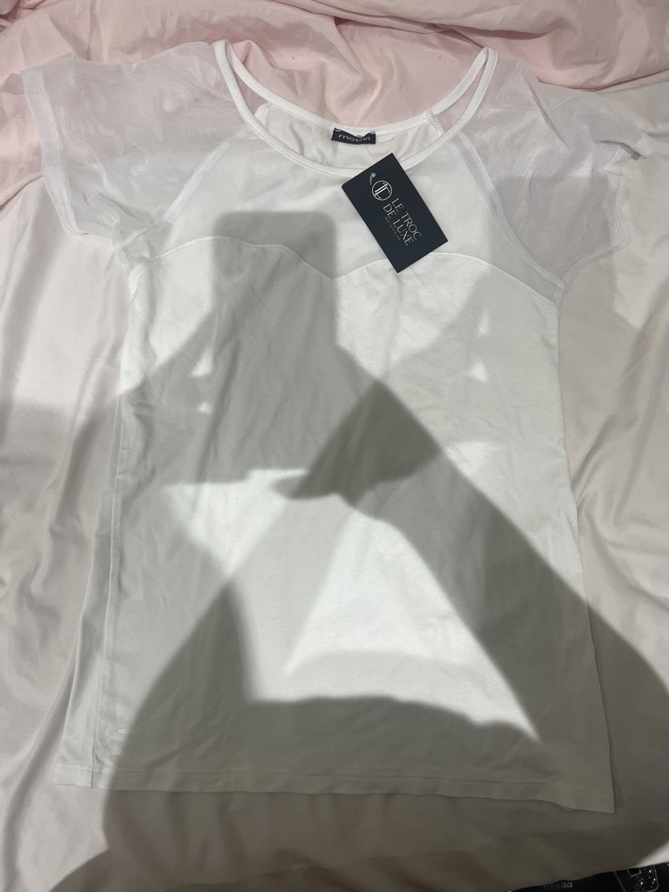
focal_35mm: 26
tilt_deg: -80.2
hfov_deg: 53.1
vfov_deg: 67.3
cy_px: 446
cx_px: 334
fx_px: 670
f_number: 1.5
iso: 125
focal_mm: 5.7
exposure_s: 1/100
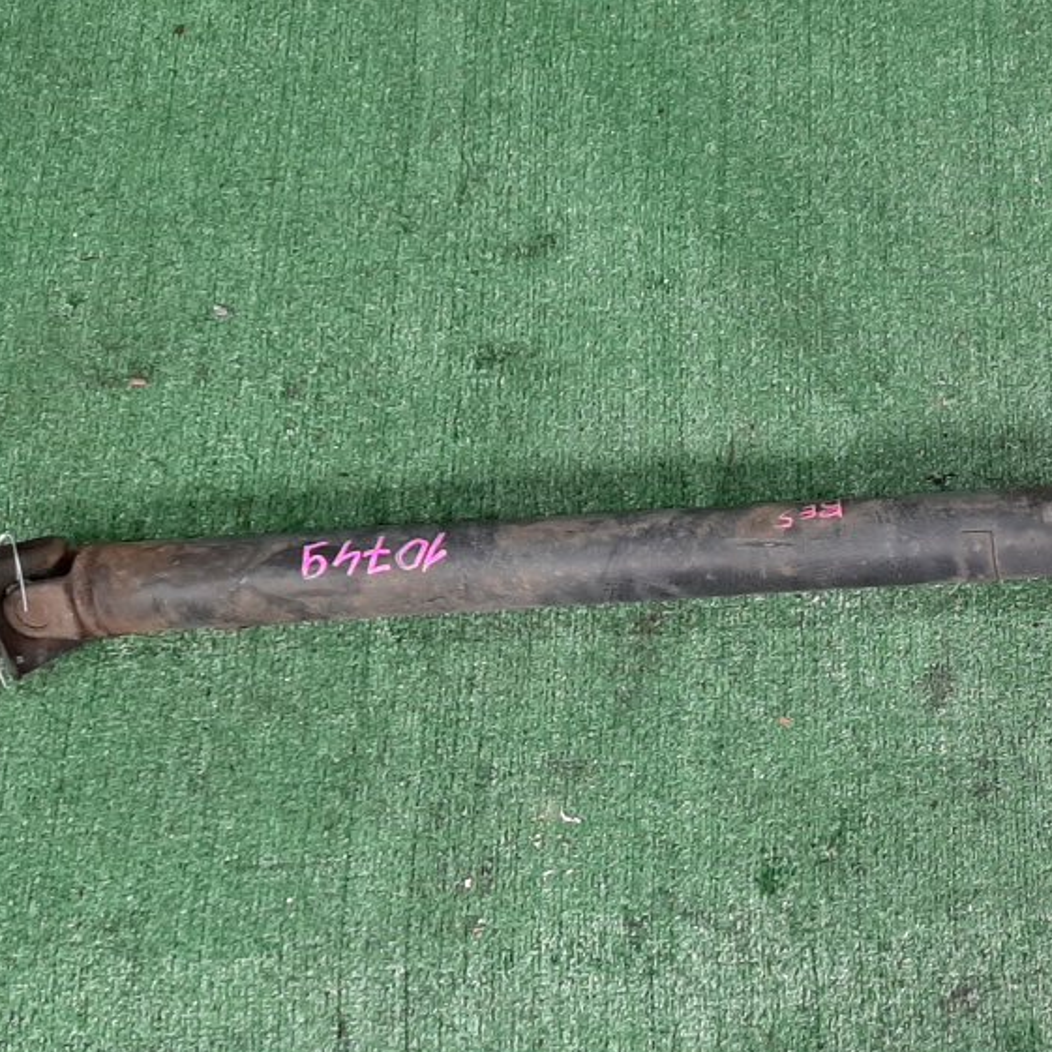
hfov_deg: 26.7
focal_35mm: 59
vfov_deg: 28.8
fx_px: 2029
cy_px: 741
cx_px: 1157
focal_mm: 3.93
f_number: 1.7
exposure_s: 1/50
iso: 76
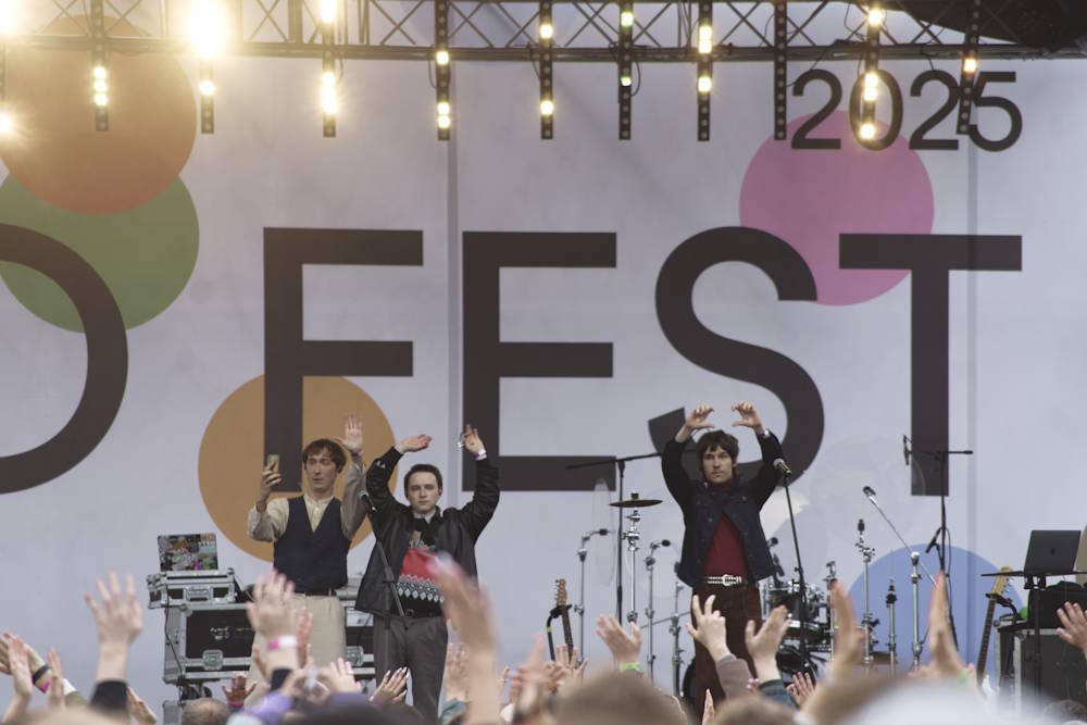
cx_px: 544
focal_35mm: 183
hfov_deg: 11.2
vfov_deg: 7.5
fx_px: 5526
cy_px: 362
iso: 800
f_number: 4
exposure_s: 1/320
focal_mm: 183
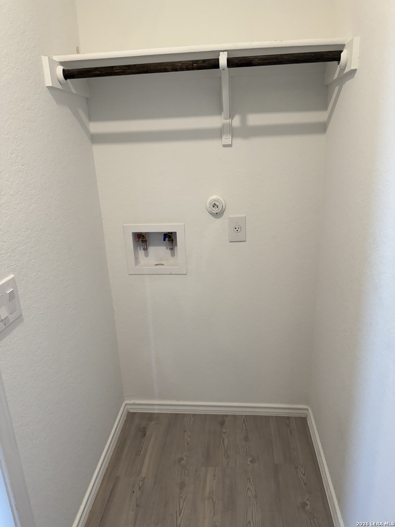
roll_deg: +1.8
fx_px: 365
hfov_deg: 56.8
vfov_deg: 71.6
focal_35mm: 24
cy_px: 264
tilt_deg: -17.7
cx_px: 198
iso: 160
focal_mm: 6.76
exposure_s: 1/120
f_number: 1.78
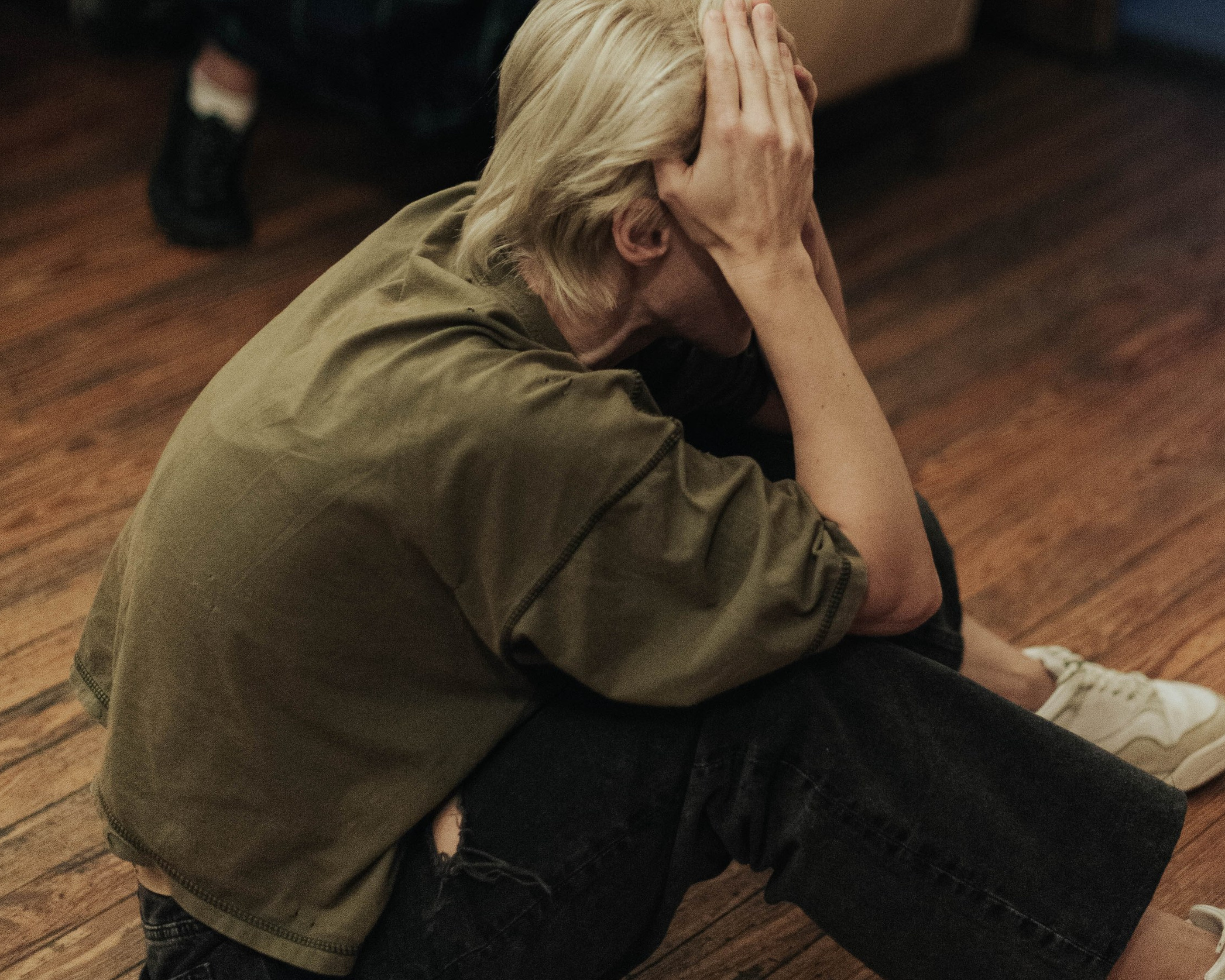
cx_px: 728
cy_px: 182
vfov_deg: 17.7
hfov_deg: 22.2
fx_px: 3118
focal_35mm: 86
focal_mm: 50
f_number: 1.4
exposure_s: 1/200
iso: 2500
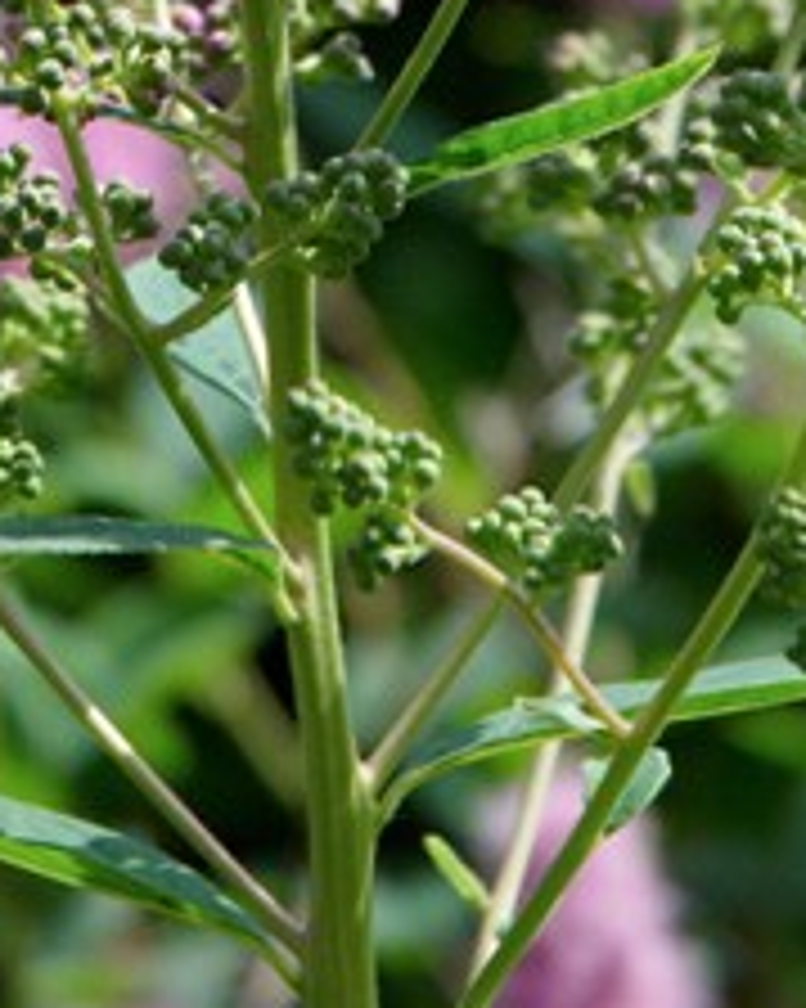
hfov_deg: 4.7
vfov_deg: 5.8
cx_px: 180
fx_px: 9877
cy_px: -544
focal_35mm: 331
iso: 400
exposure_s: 1/750
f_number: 6.7
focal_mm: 70
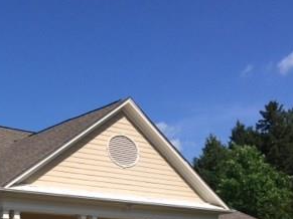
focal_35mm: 66
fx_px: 558
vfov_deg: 21.4
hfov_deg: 27.8
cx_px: 6
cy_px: 222
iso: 40
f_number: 2.2
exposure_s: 1/3165
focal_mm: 4.12
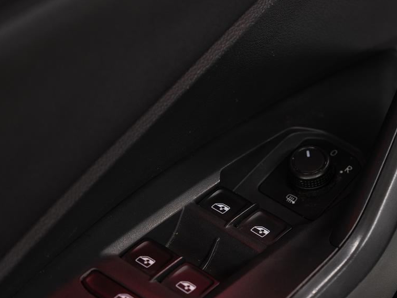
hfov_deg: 15.3
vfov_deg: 11.6
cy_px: 182
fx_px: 1468
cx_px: 299
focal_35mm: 128
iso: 100
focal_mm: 70
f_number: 5.6
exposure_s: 1/2.5
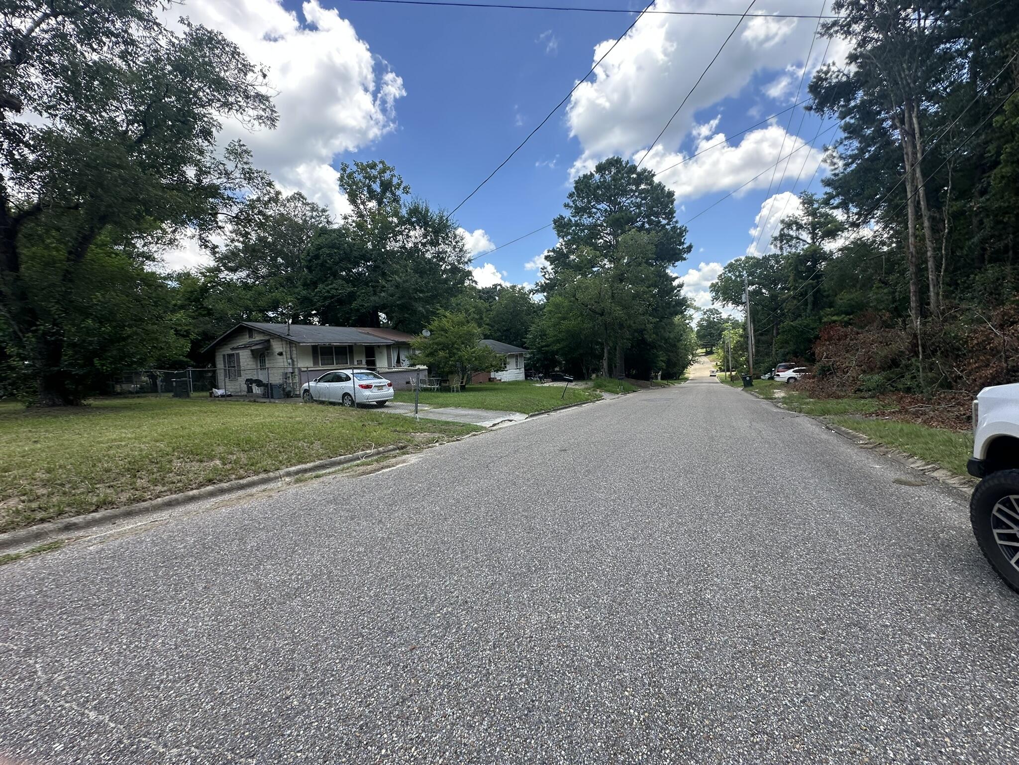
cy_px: 382
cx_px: 510
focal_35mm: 14
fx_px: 412
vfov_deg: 85.7
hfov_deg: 102.1
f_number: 2.2
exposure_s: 1/460
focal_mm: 2.22
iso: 40
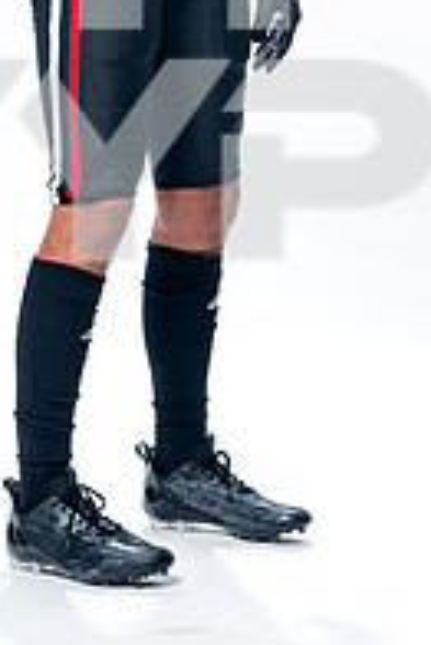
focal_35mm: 197
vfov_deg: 10.3
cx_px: 191
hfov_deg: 7.0
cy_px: -69
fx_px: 3531
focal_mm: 86
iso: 100
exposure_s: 1/250
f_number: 5.6
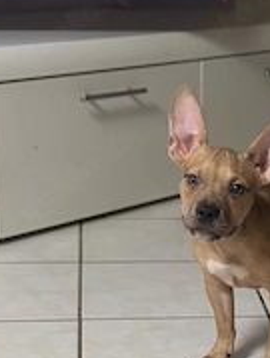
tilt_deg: -22.0
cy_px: 354
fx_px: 1109
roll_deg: -2.7
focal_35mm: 107
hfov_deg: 13.7
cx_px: 274
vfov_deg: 17.9
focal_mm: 6.86
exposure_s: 1/60
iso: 320
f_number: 1.78
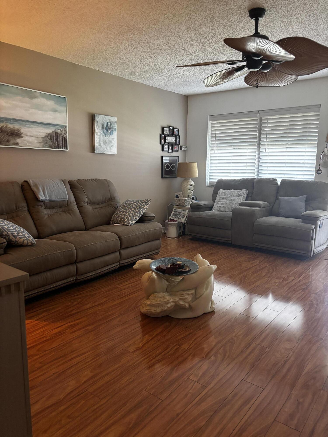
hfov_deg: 53.1
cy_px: 218
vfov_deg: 67.3
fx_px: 328
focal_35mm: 26
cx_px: 164
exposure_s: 1/60
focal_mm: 5.96
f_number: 1.6
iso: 400
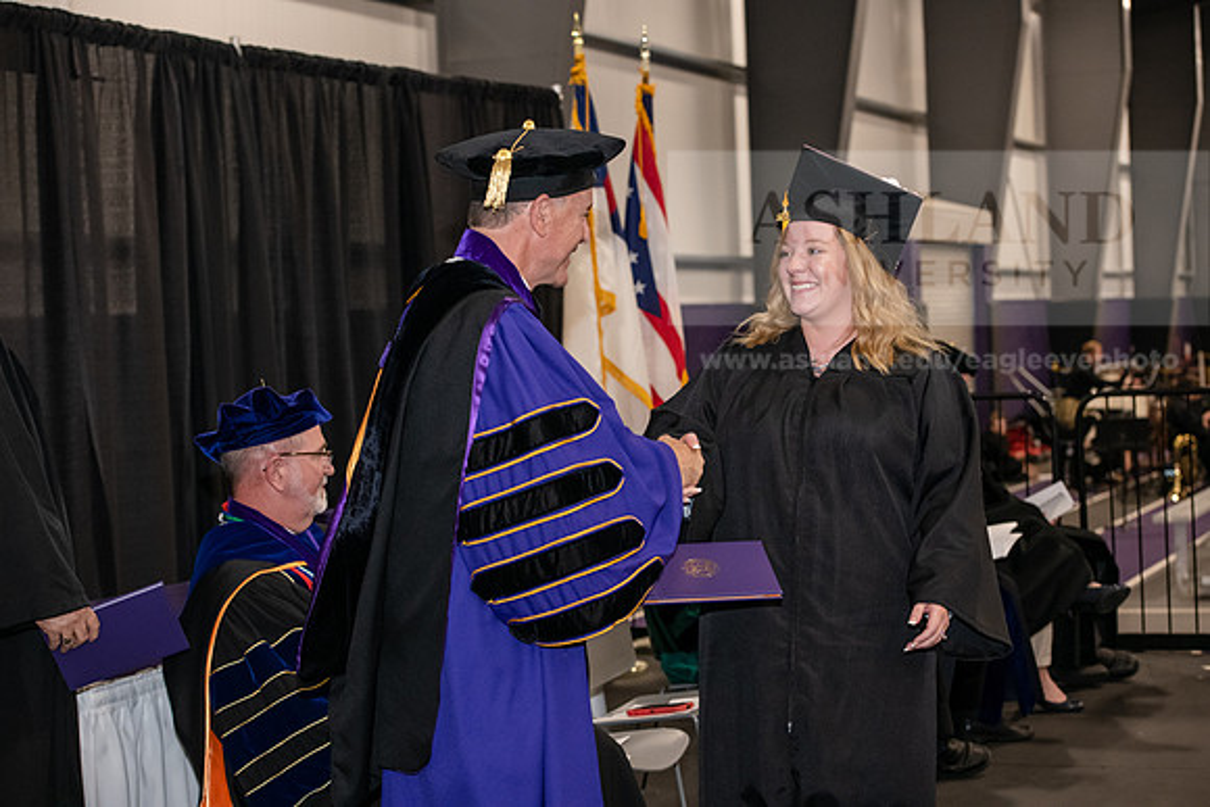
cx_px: 605
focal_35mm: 70
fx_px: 2353
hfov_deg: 28.8
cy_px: 404
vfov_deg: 19.5
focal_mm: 70
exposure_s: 1/200
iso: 2500
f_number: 5
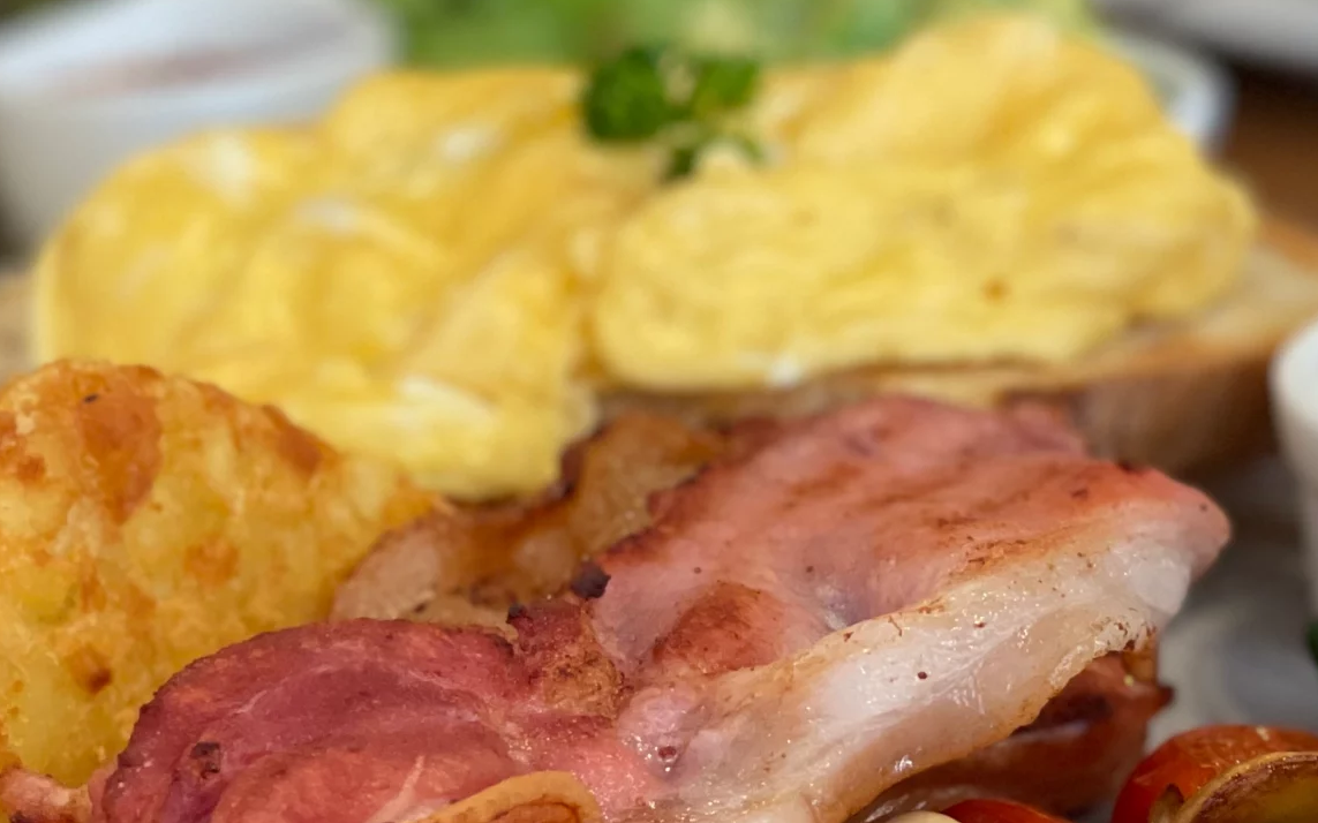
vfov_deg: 8.6
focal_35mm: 152
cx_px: 482
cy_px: 414
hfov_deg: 13.8
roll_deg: +3.2
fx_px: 5459
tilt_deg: -18.5
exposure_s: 1/33
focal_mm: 7.5
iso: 160
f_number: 2.2
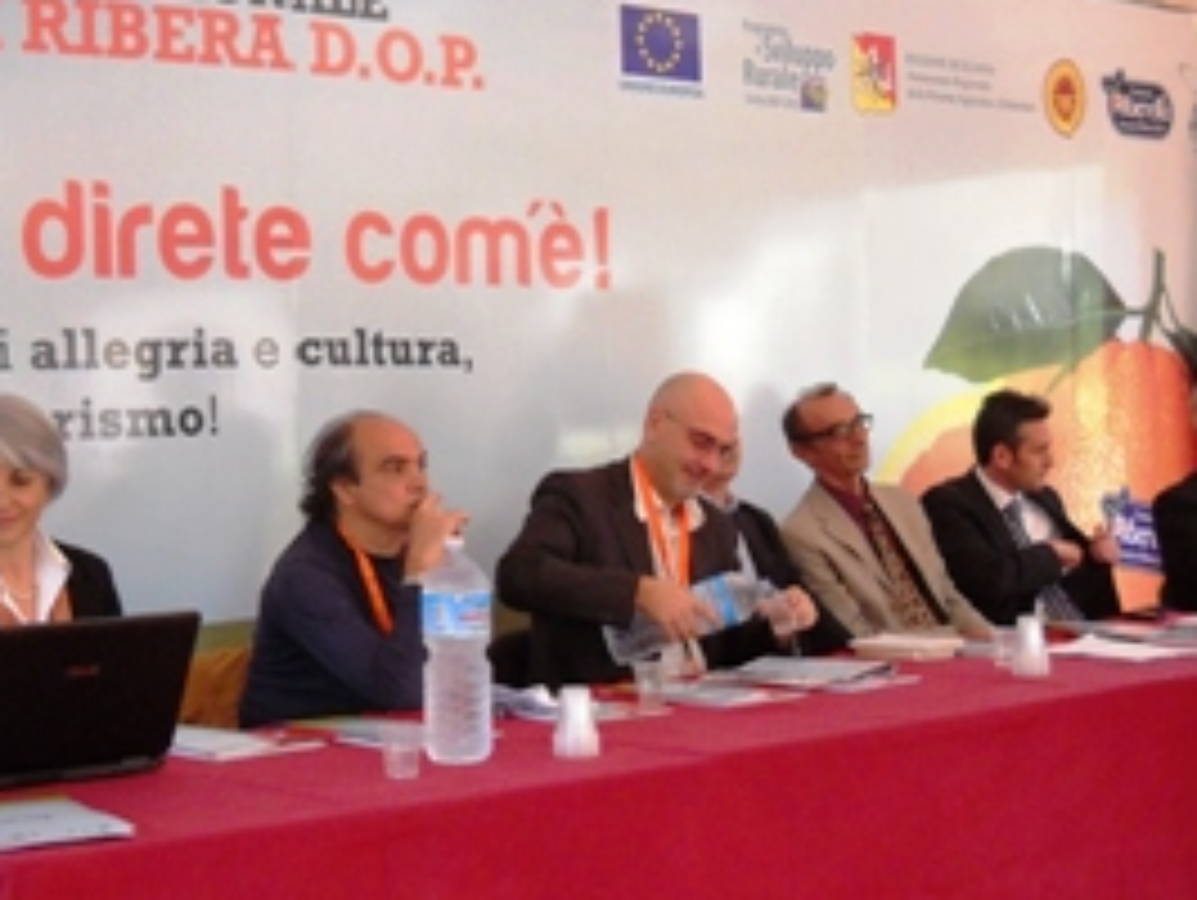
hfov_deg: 28.1
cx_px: 590
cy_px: 585
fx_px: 2388
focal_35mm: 69
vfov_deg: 21.3
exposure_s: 1/60
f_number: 3.1
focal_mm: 6.72
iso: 366
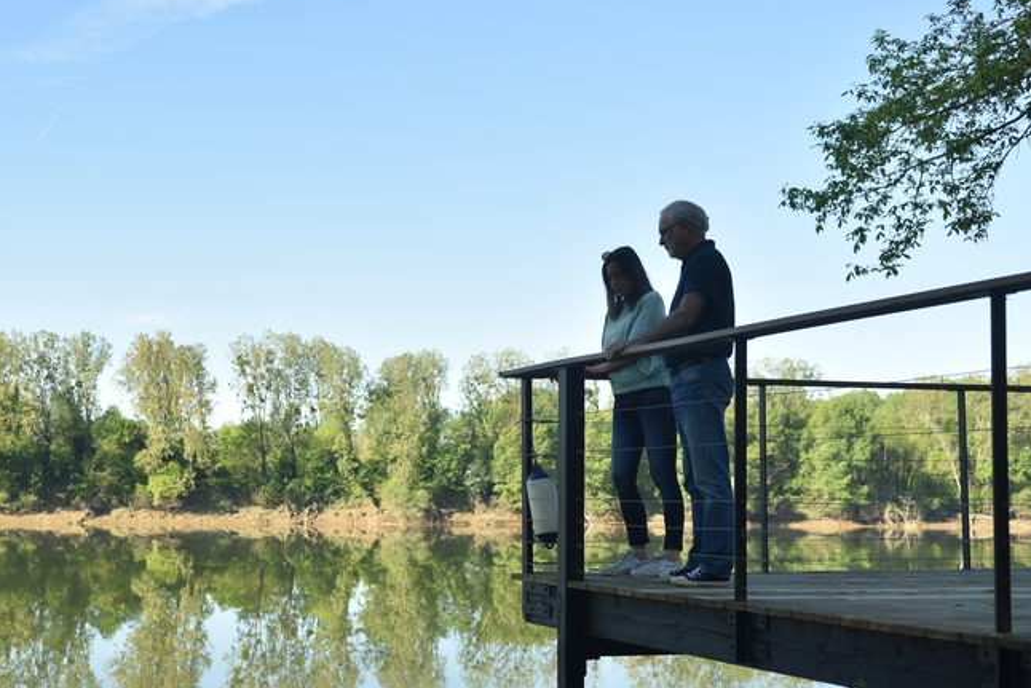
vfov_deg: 26.0
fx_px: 1489
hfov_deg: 38.0
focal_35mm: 52
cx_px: 407
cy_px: 375
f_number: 4.5
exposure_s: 1/800
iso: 100
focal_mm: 28
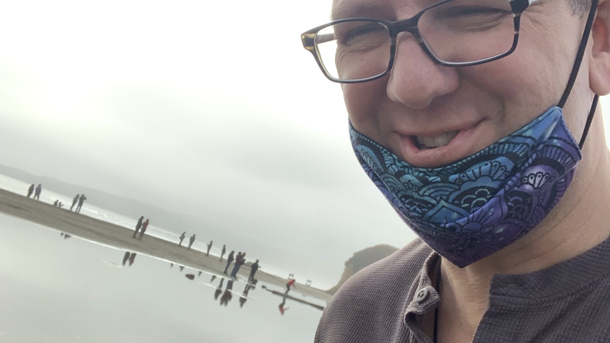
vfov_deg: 25.4
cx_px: 302
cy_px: 163
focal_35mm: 47
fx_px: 760
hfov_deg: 43.7
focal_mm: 2.87
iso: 16
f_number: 2.2
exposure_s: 1/306
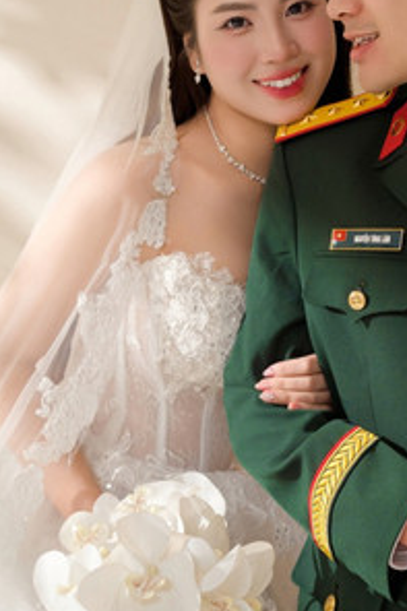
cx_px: 292
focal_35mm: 93
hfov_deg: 14.6
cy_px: 289
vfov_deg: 21.9
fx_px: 1579
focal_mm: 55
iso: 800
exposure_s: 1/160
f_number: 5
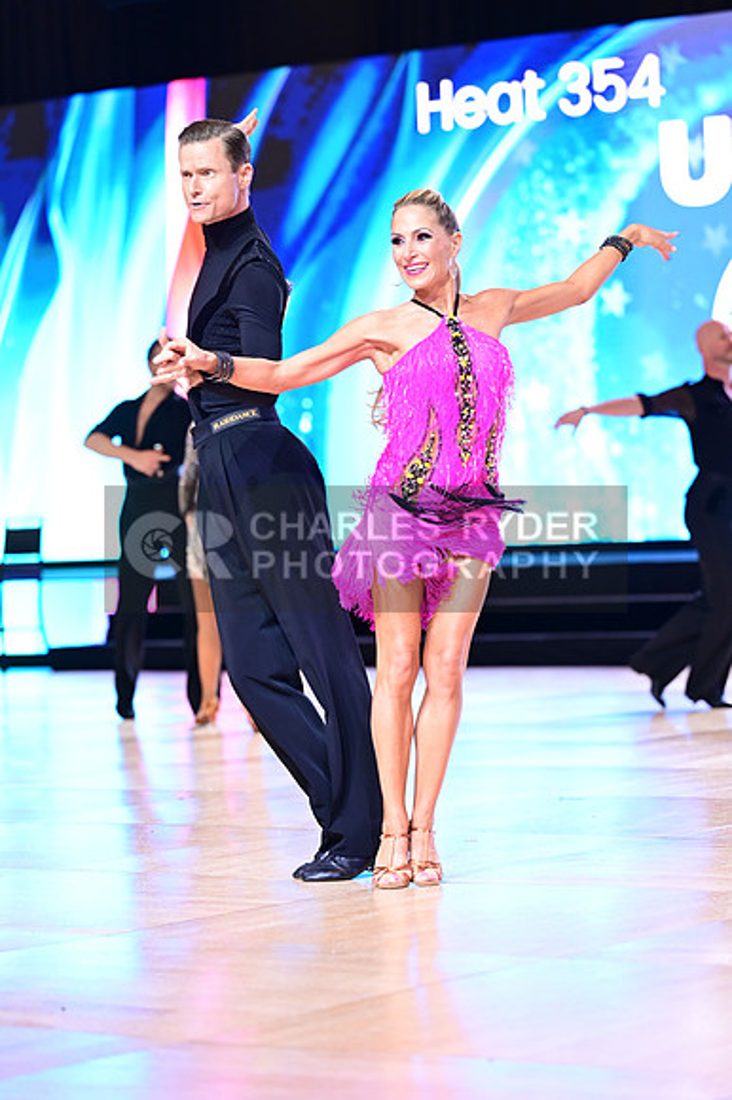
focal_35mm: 115
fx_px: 3511
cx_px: 366
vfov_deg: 17.8
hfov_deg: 11.9
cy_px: 550
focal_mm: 115
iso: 1600
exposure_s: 1/250
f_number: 3.2
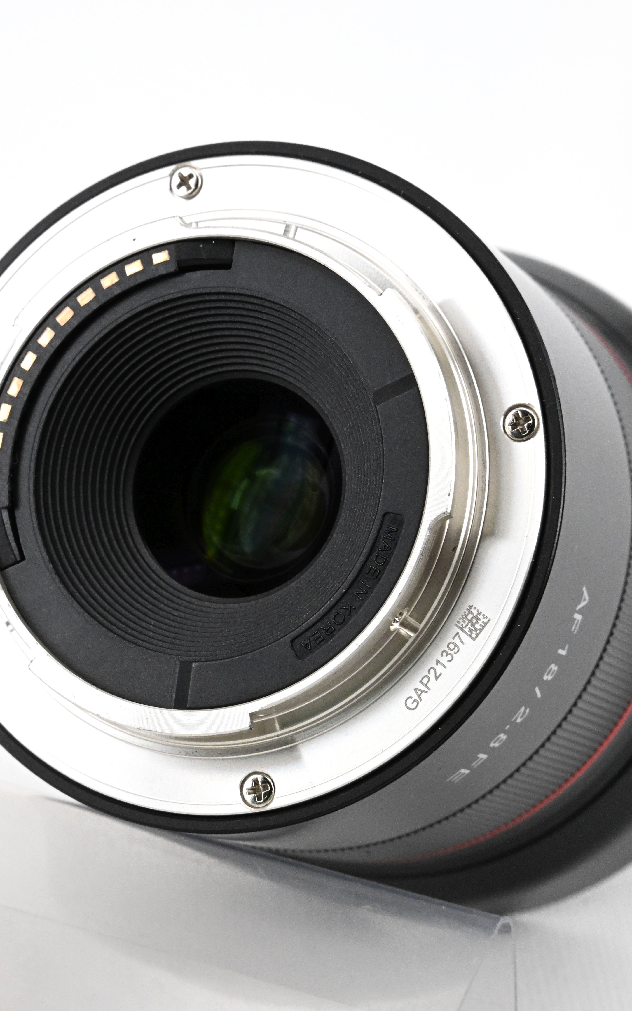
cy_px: 506
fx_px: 3169
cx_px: 207
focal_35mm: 115
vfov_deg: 18.1
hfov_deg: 11.4
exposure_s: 1/250
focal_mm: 75
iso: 3200
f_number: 16
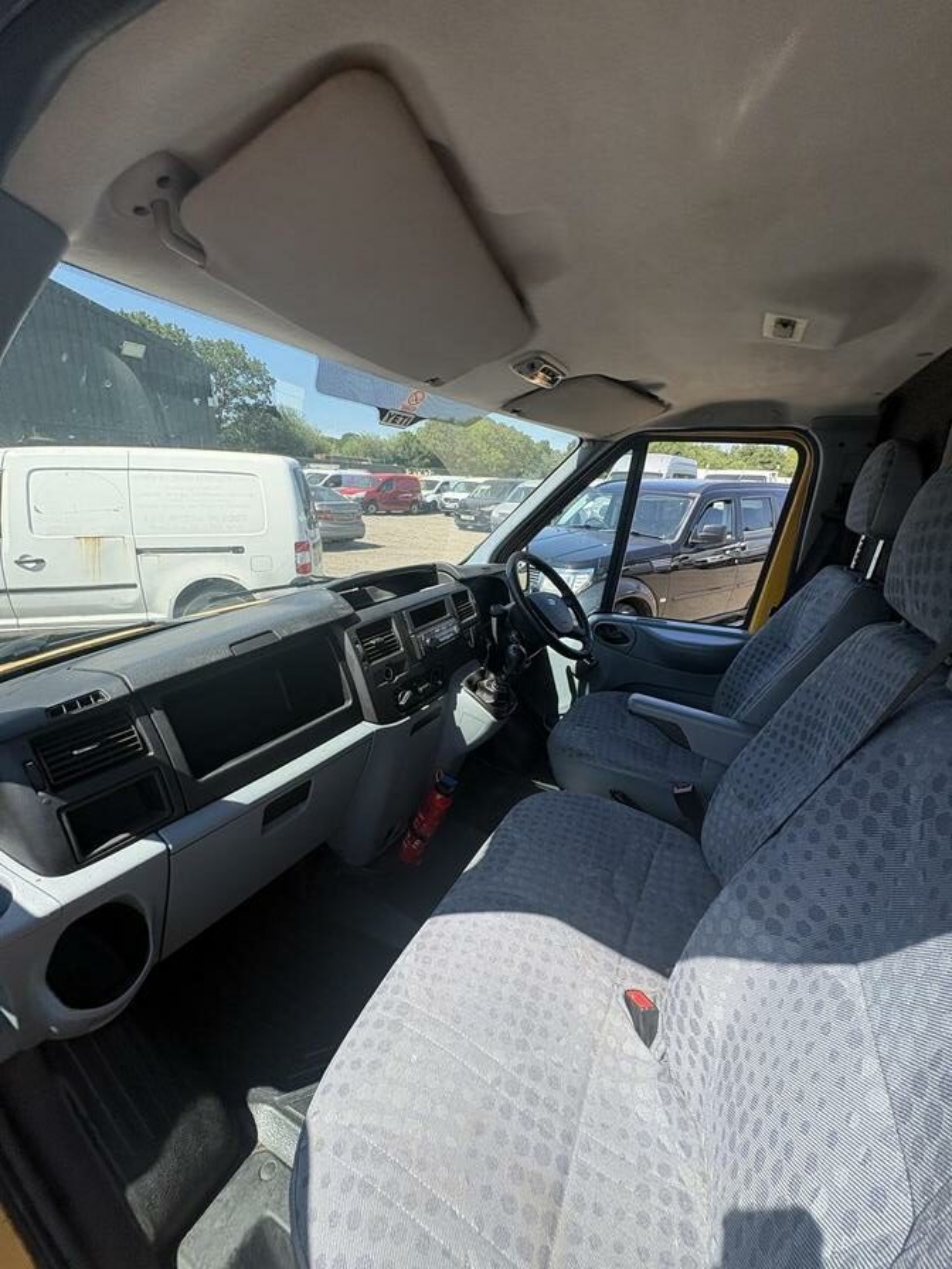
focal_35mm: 14
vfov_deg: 102.1
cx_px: 476
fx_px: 513
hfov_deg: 85.7
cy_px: 634
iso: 64
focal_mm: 2.22
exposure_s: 1/693
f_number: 2.2
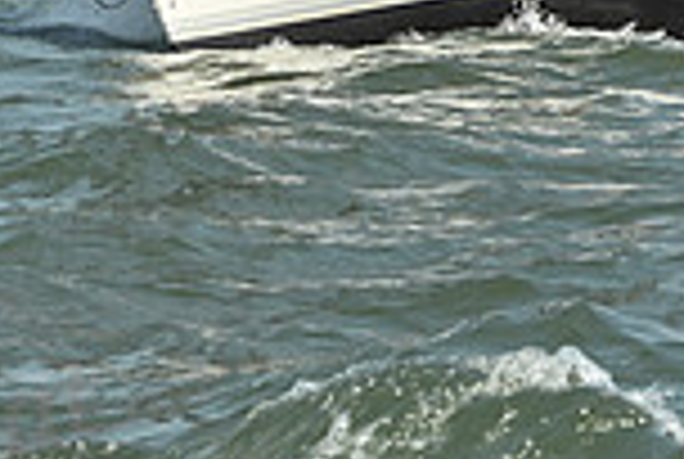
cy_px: -304
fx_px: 6530
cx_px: 459
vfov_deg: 4.0
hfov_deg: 6.0
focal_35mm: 343
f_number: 8
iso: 320
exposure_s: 1/1250
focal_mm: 90
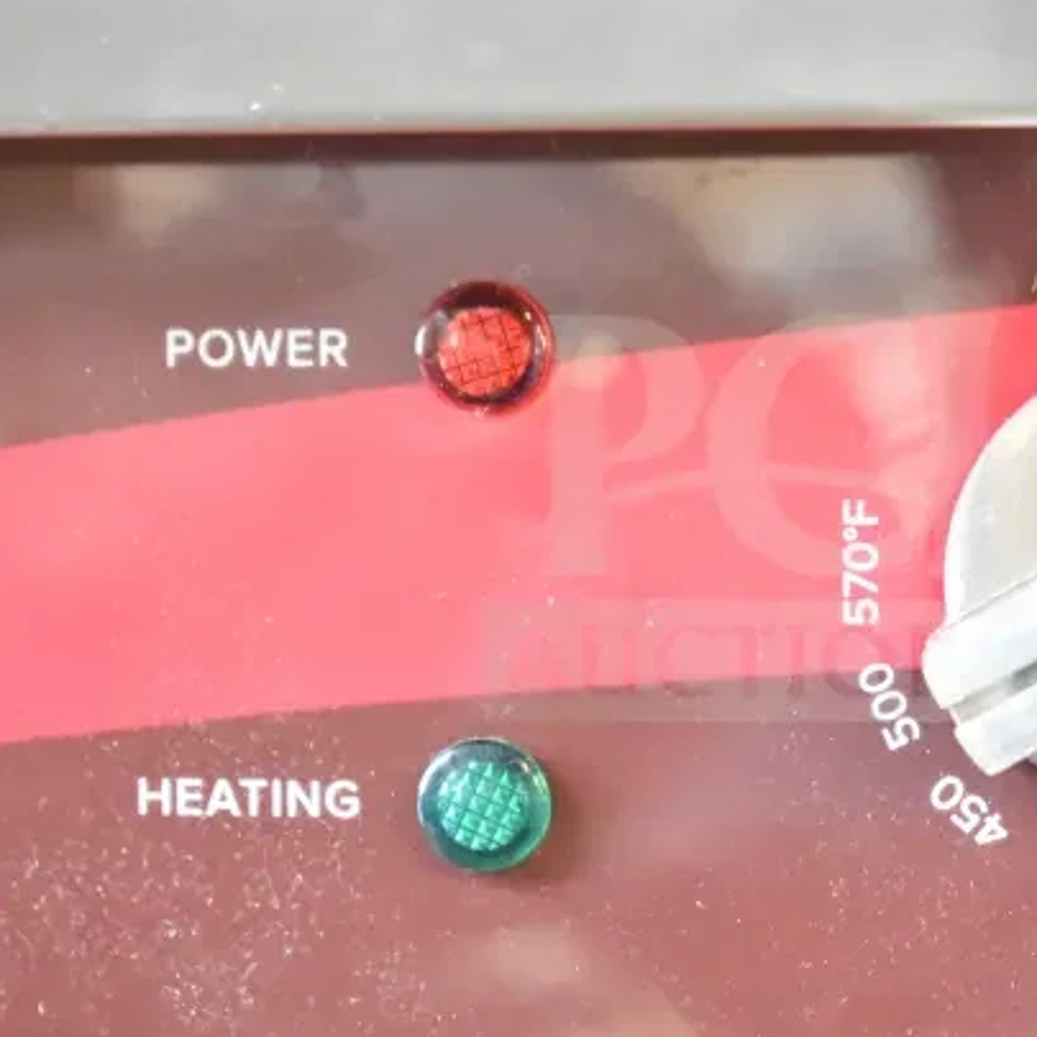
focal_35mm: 106
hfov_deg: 16.4
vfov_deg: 16.5
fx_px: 3580
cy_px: 518
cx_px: 768
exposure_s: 1/100
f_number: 5.6
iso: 18000
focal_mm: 55
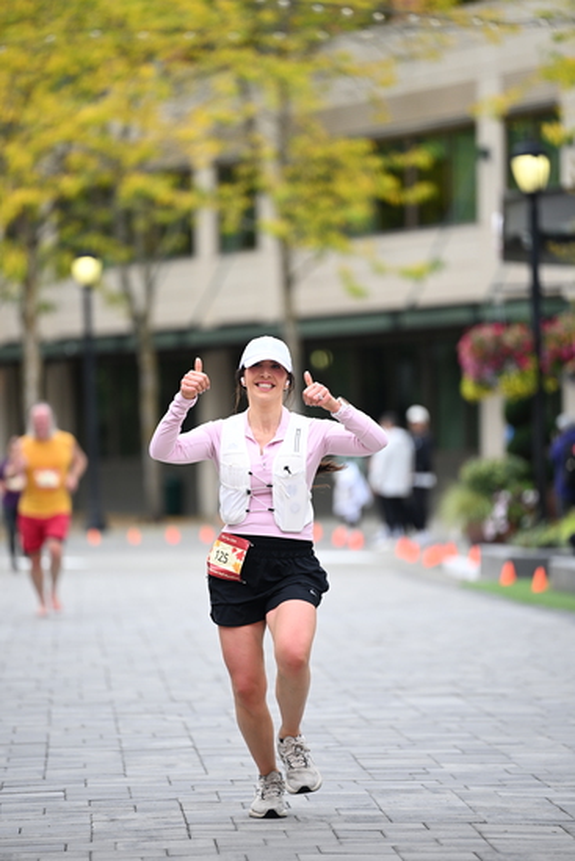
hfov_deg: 6.9
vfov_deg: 10.3
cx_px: 288
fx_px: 4788
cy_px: 430
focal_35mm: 200
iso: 640
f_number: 2.8
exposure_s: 1/2000
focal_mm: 200
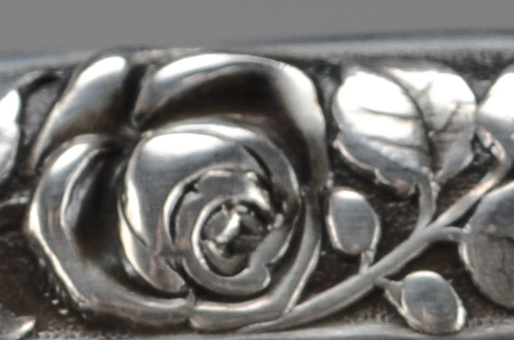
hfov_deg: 3.7
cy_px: 716
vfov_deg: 2.5
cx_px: 398
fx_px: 7855
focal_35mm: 551
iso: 100
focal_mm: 55
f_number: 11
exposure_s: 1/80
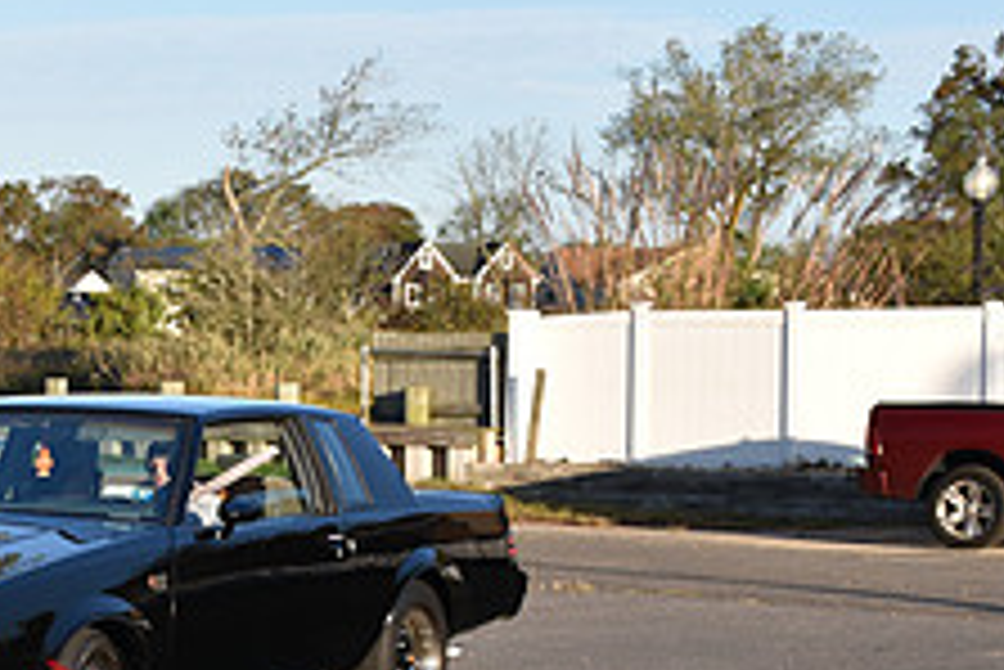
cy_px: 735
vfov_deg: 11.6
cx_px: 99
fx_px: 3265
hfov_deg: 17.2
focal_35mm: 117
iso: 400
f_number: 8
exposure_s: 1/250
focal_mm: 30
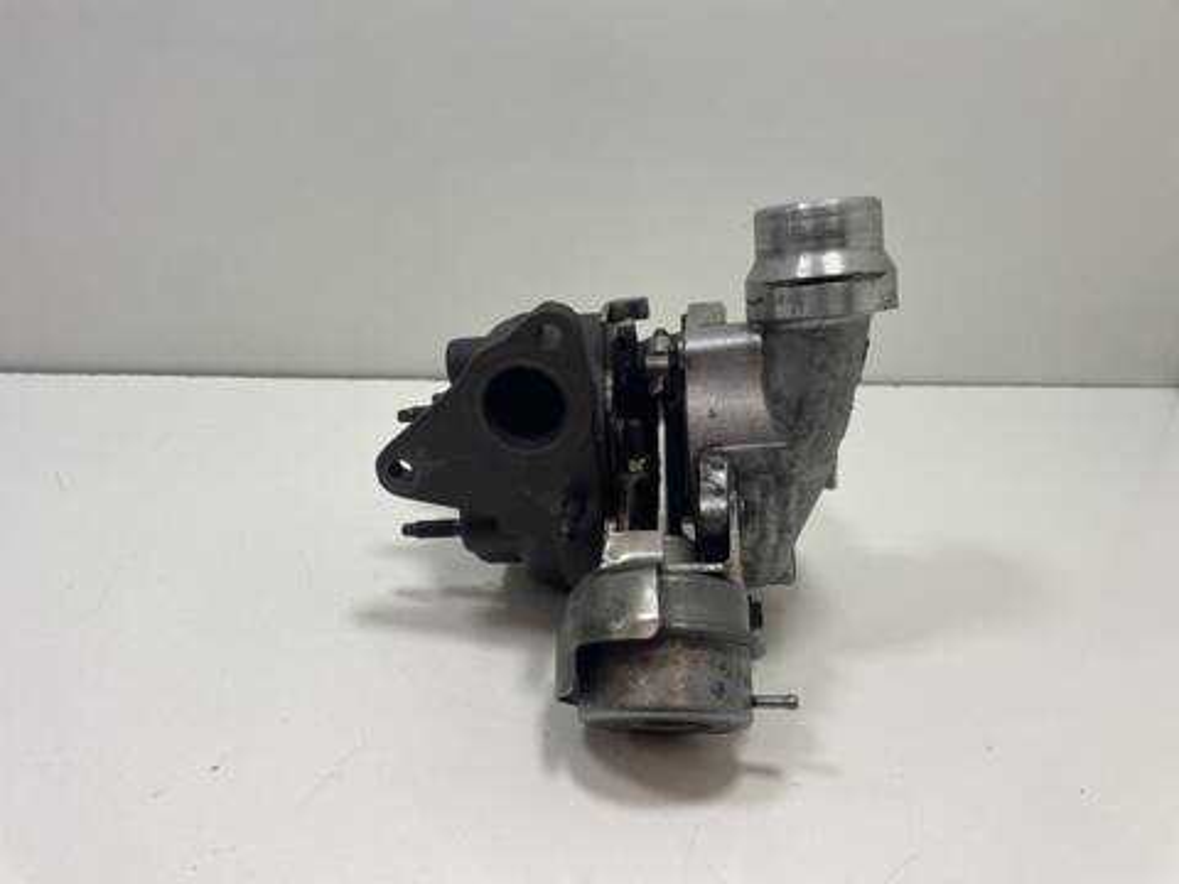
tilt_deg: -25.9
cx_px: 590
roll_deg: -2.9
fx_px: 886
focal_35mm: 26
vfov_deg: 53.1
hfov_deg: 67.3
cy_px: 442
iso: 64
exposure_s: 1/100
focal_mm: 4.2
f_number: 1.6
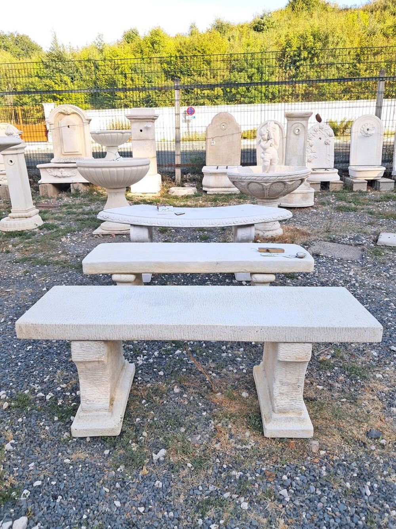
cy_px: 264
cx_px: 198
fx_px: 412
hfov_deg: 51.4
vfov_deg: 65.3
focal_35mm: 27
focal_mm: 4
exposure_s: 1/100
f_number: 1.8
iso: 50
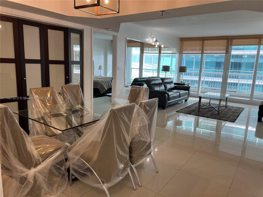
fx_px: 198
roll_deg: -1.3
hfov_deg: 67.3
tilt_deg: -10.0
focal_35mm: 26
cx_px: 132
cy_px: 98
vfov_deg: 53.1
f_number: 1.5
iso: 50
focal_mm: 5.7
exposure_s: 1/120
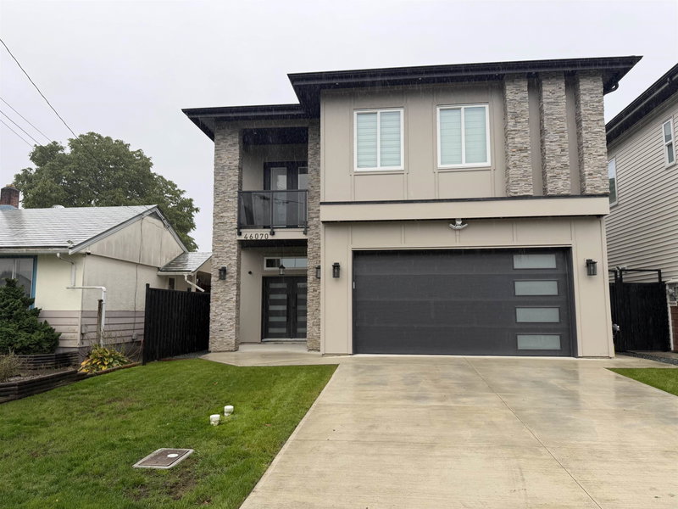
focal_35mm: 24
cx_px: 339
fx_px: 470
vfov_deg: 56.8
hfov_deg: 71.6
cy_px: 254
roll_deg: +0.2
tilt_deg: +5.3
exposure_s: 1/256
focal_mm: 6.76
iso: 64
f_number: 1.78
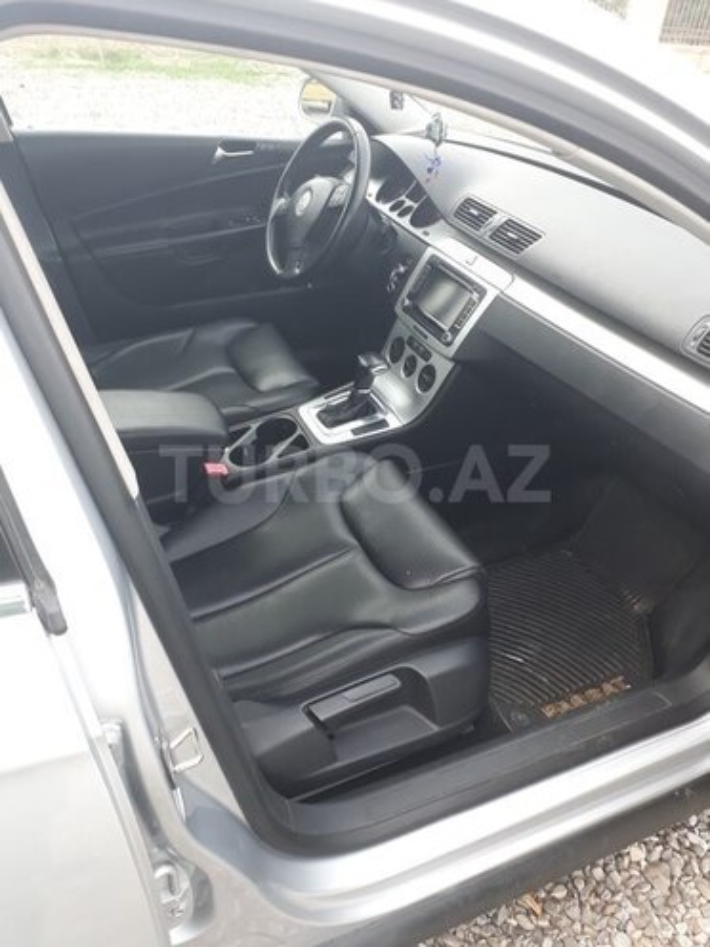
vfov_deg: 65.3
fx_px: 738
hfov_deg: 51.4
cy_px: 474
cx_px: 355
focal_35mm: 27
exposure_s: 1/33
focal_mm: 3.6
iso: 40
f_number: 1.9
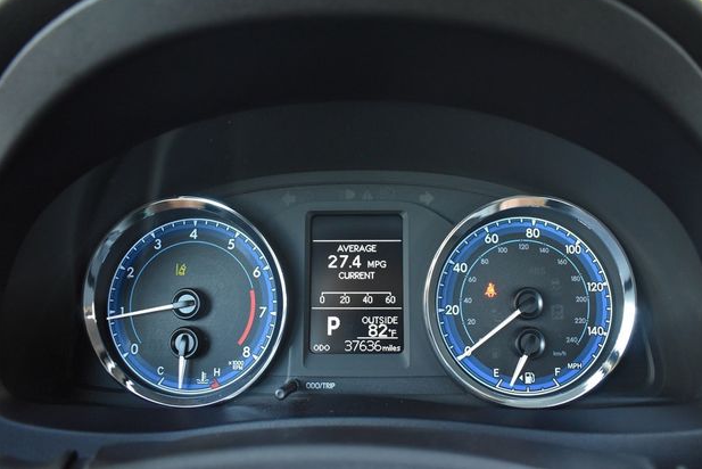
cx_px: 362
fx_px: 546
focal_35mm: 28
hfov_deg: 65.4
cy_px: 227
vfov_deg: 46.4
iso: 2000
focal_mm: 18
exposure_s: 1/125
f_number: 3.5
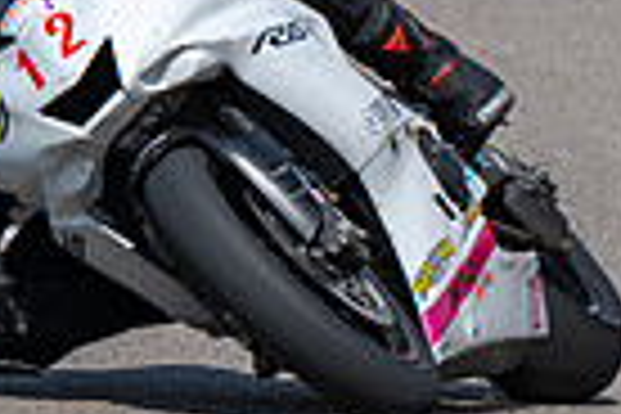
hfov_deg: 1.2
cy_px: 279
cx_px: 58
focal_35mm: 1696
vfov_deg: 0.8
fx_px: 29254
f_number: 9
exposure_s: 1/800
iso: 160
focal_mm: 340
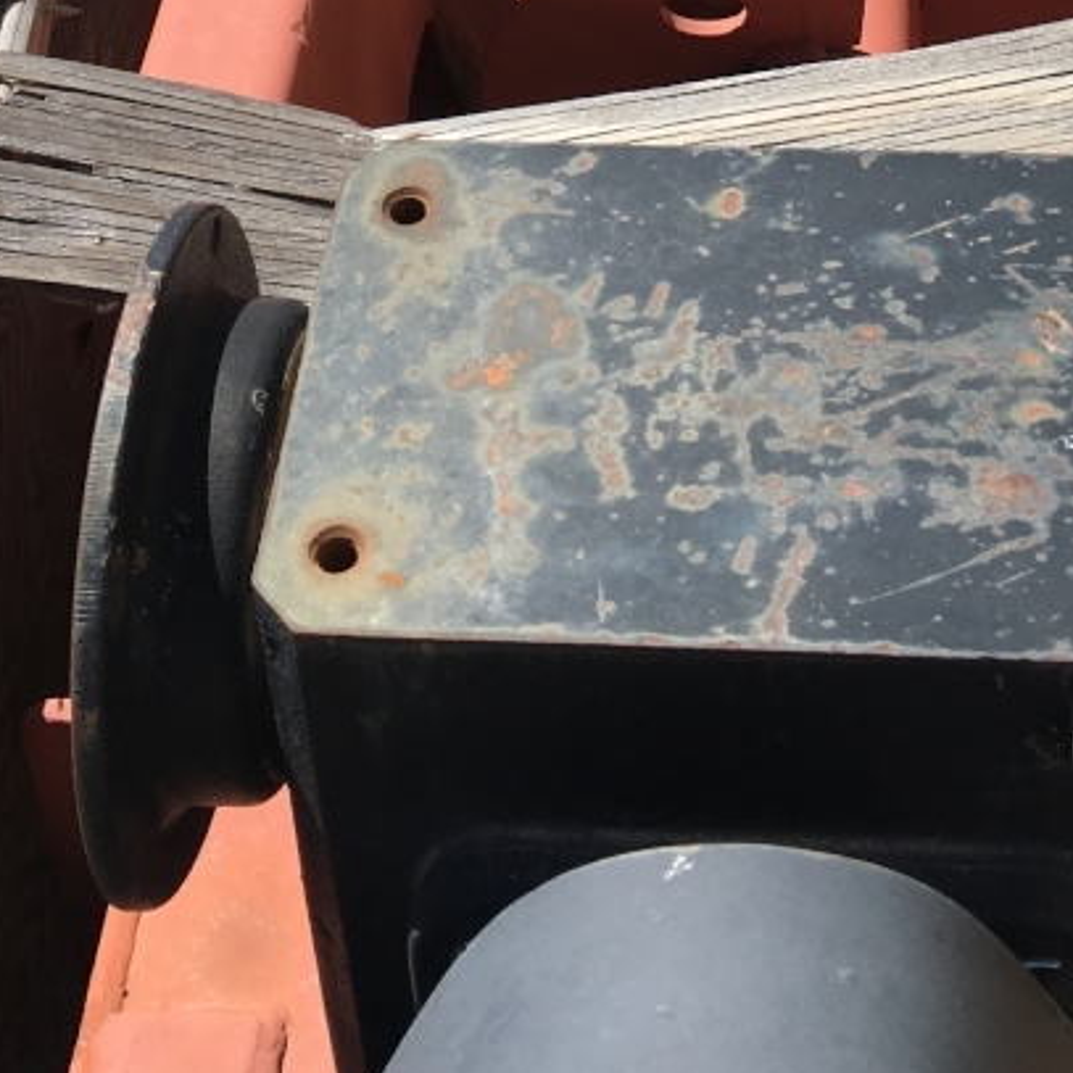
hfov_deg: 20.6
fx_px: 2946
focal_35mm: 84
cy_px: -510
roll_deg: +0.2
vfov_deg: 18.4
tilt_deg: -35.4
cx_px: 709
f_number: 2.2
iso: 25
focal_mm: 4.15
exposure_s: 1/1099
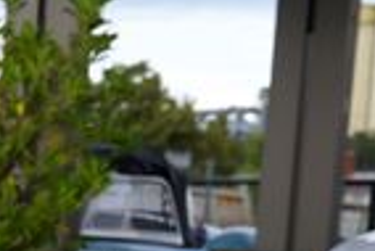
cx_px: -829
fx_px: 2179
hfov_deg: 8.1
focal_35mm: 209
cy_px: 643
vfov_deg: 6.2
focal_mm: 29
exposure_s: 1/160
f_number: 6.3
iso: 100
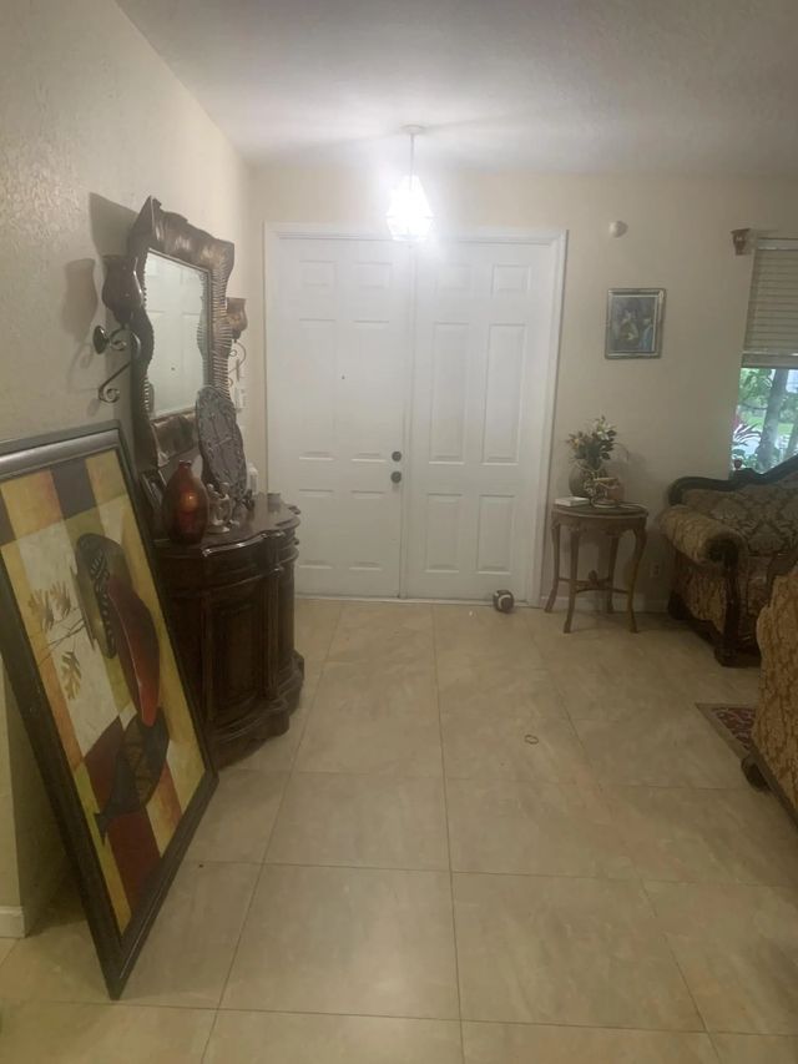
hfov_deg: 53.1
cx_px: 399
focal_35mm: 26
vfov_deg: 67.3
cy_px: 532
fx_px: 799
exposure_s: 1/60
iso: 320
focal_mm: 4.25
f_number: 1.8
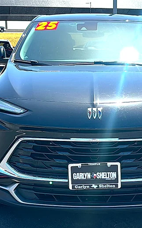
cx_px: 91
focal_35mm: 53
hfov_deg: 24.3
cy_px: 115
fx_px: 328
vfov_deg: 38.2
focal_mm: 6.86
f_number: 1.78
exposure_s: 1/2747
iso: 80
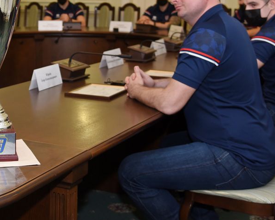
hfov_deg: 25.9
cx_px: 27
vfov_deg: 21.3
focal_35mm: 71
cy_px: 40
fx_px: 578
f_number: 4
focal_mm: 32
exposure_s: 1/200
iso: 1000
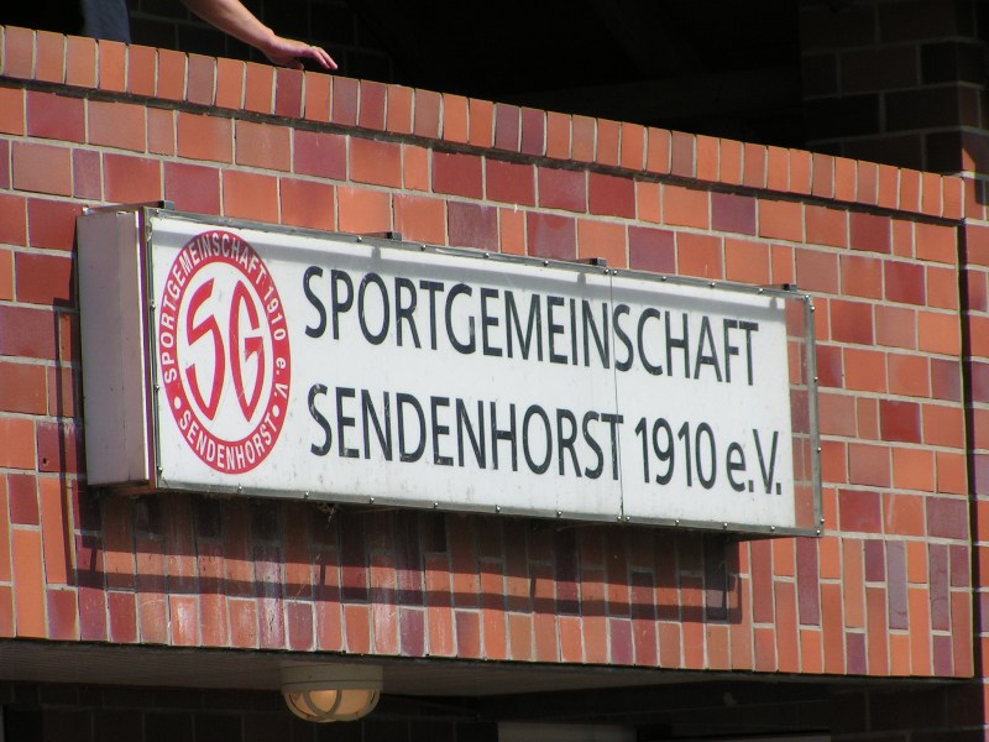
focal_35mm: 271
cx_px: 494
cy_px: 371
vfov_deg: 5.5
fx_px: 7743
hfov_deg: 7.3
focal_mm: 41.4
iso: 50
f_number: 5.6
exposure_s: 1/800
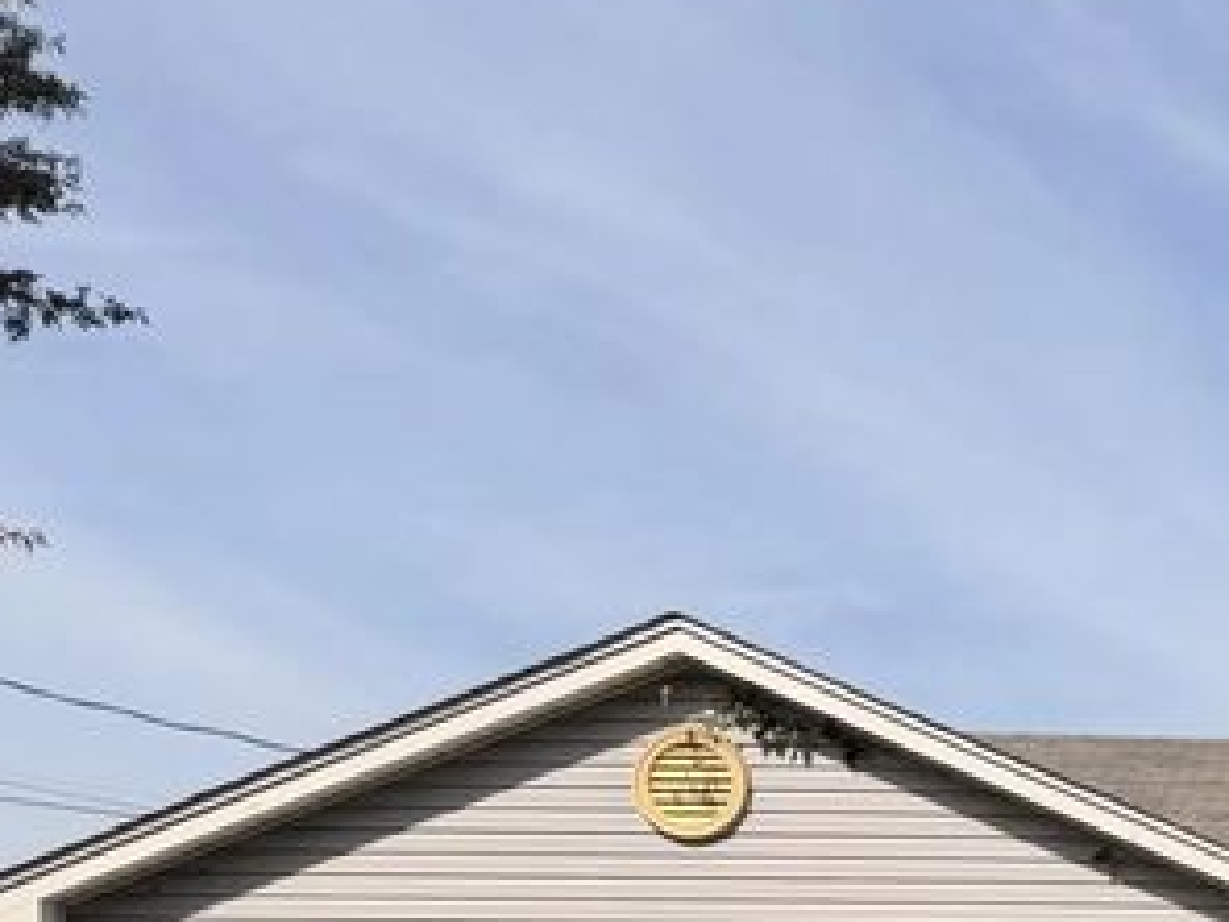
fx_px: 2947
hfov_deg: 19.2
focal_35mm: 83
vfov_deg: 16.8
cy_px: 1204
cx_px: 2059
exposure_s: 1/6173
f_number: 1.78
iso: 80
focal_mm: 6.76
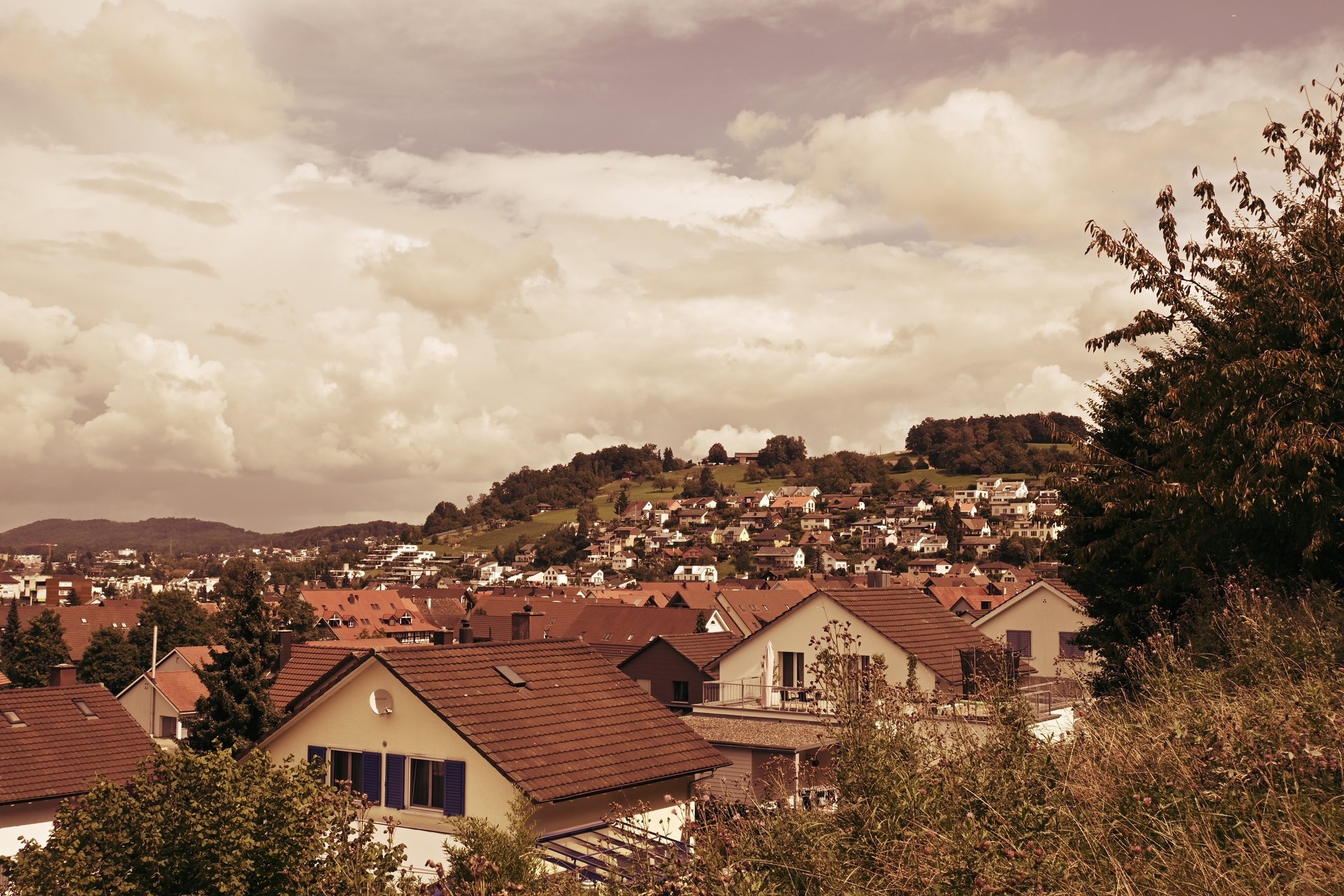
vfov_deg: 34.2
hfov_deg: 49.6
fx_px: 1456
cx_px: 672
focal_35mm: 39
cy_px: 448
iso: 100
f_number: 13
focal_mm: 26
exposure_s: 1/200
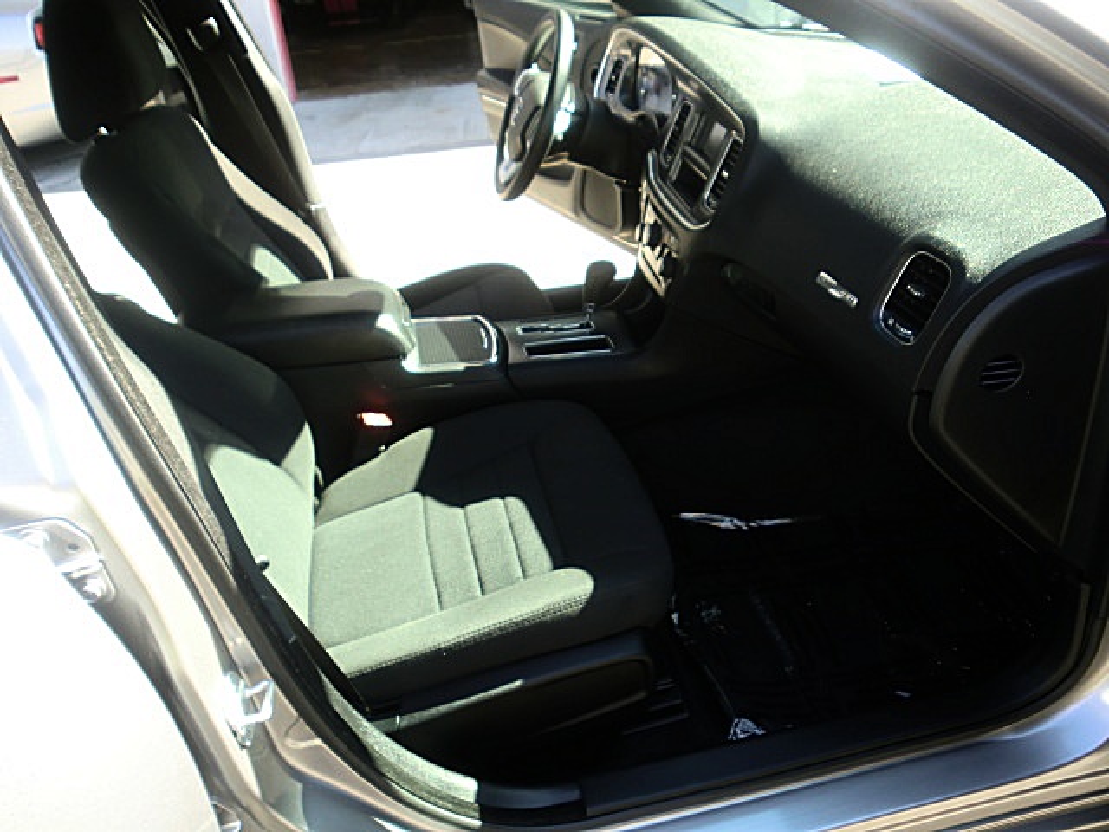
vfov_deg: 53.1
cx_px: 554
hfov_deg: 67.3
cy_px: 416
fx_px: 833
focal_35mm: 26
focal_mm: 4.65
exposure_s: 1/80
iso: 64
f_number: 2.6
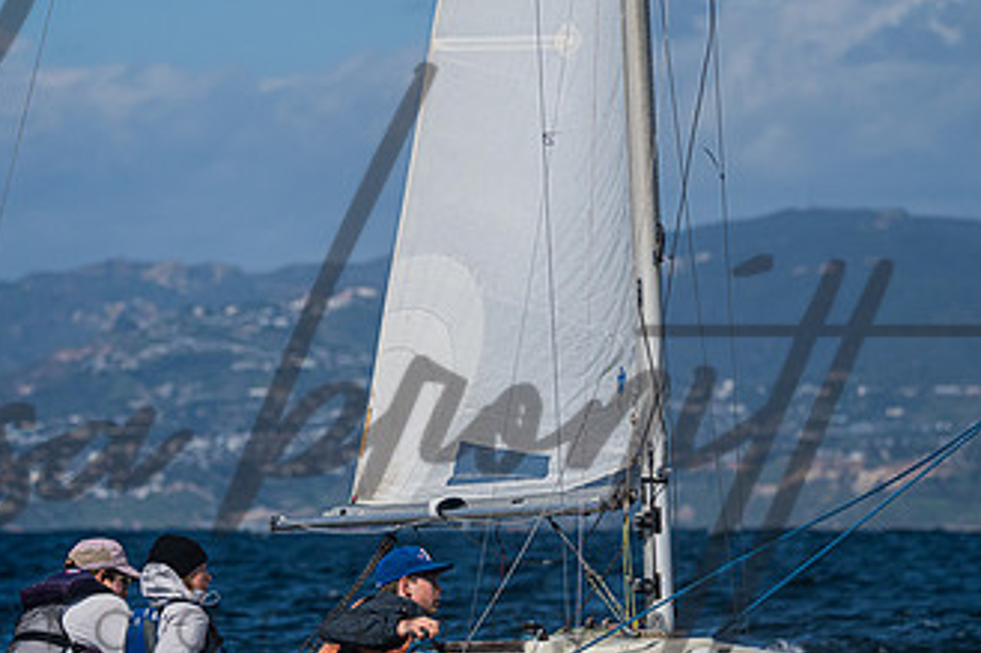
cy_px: 401
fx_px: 8416
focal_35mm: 309
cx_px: 465
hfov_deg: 6.7
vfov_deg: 4.4
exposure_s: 1/8000
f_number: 4.8
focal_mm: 170
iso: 400
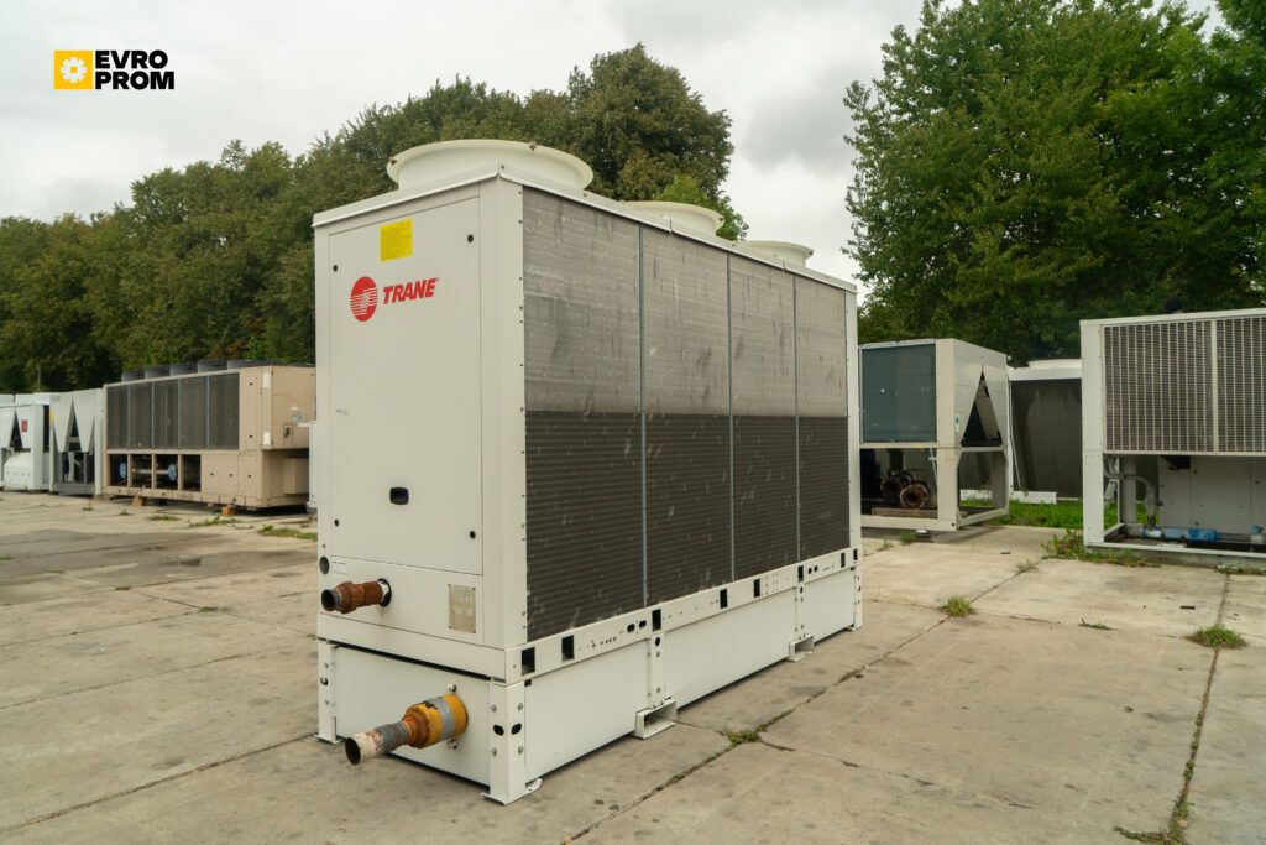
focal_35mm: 24
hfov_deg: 73.7
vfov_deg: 53.1
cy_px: 422
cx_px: 633
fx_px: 844
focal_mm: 24
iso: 500
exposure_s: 1/250
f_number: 6.3
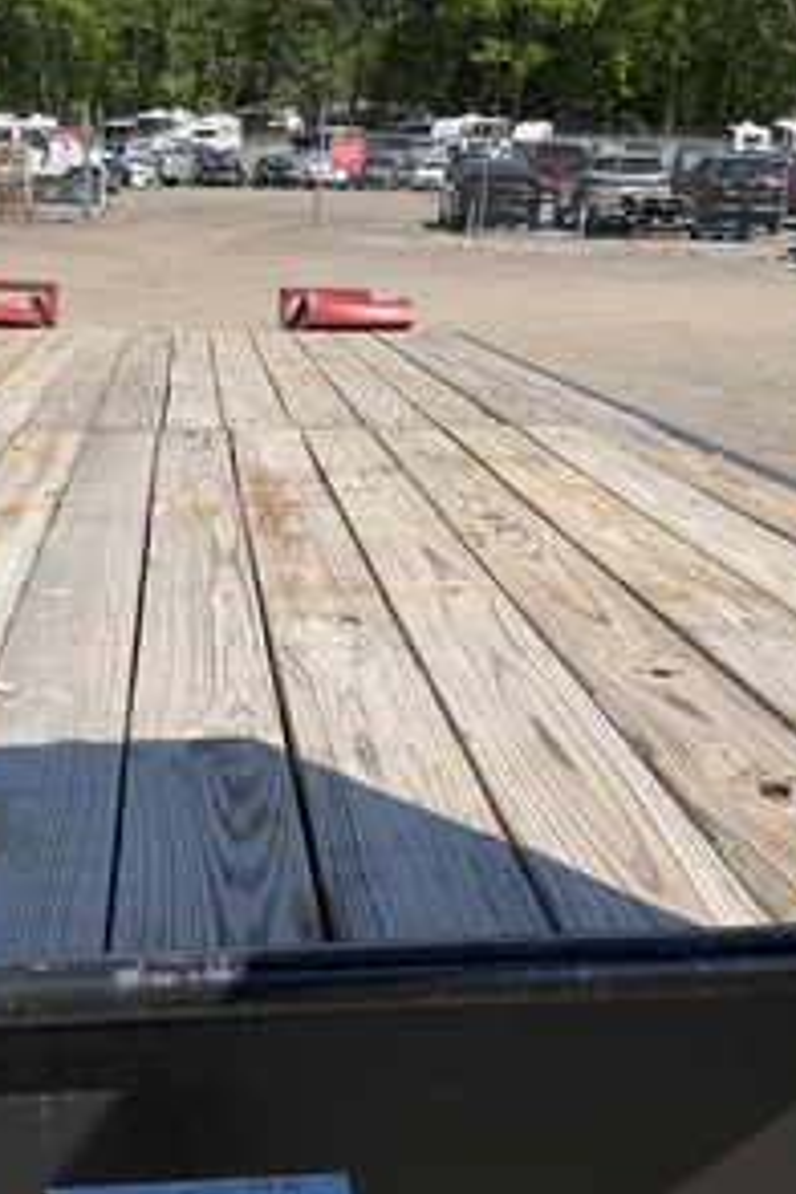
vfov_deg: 47.4
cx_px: 236
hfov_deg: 32.2
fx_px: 1360
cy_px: 605
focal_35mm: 41
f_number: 1.8
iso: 25
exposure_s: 1/1912
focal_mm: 3
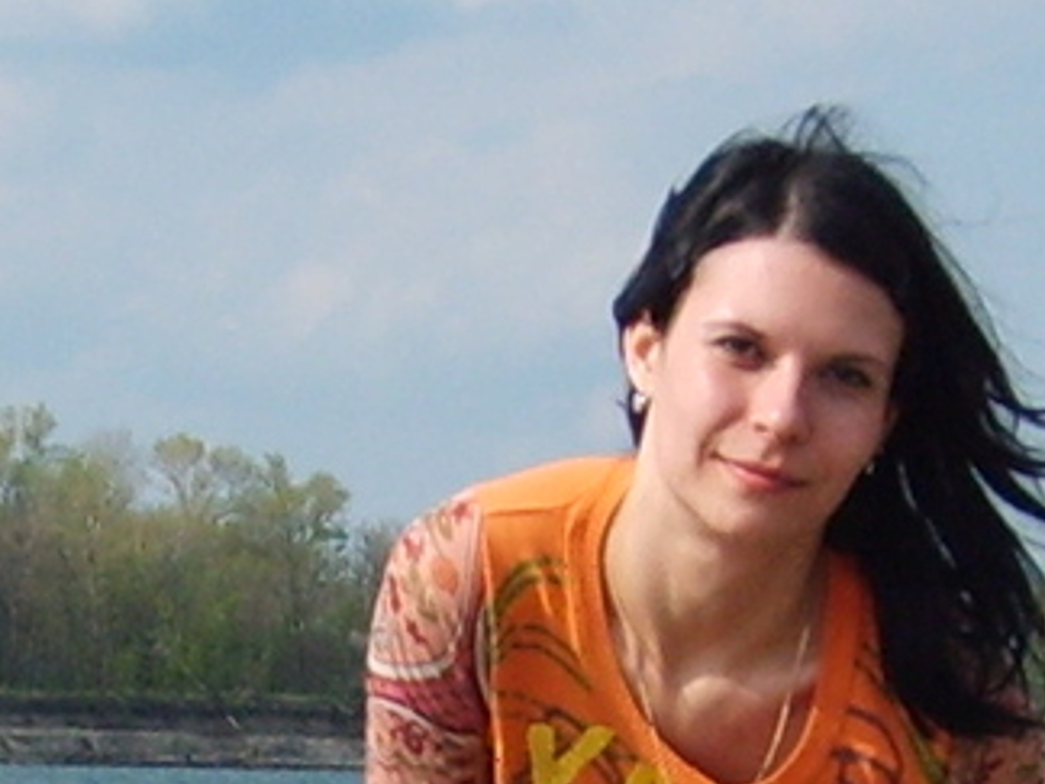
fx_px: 1630
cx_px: 787
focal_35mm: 54
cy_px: 515
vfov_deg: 26.9
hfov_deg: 34.8
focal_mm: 5.8
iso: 50
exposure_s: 1/250
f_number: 7.1
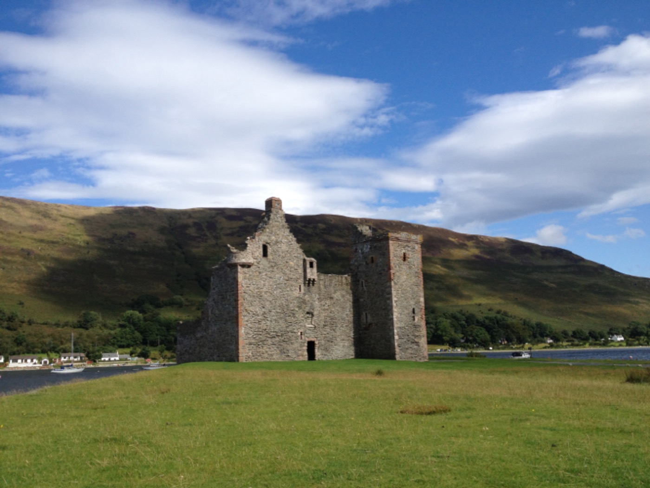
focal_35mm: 35
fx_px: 657
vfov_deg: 40.7
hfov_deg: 52.6
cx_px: 325
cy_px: 244
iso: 64
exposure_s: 1/2208
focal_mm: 4.28
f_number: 2.4
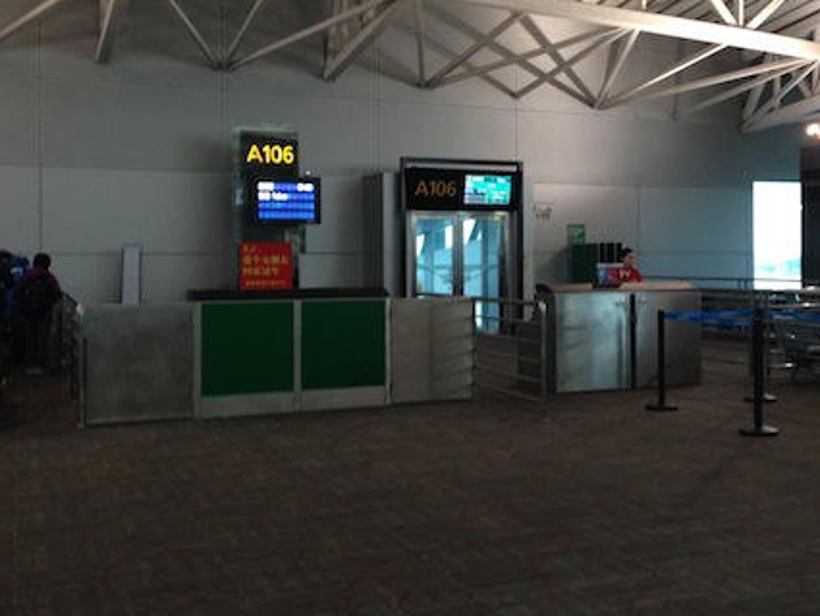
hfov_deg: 41.8
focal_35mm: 45
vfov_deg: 32.1
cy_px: 248
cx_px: 511
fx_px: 1066
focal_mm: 4.12
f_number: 2.4
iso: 200
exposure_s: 1/20
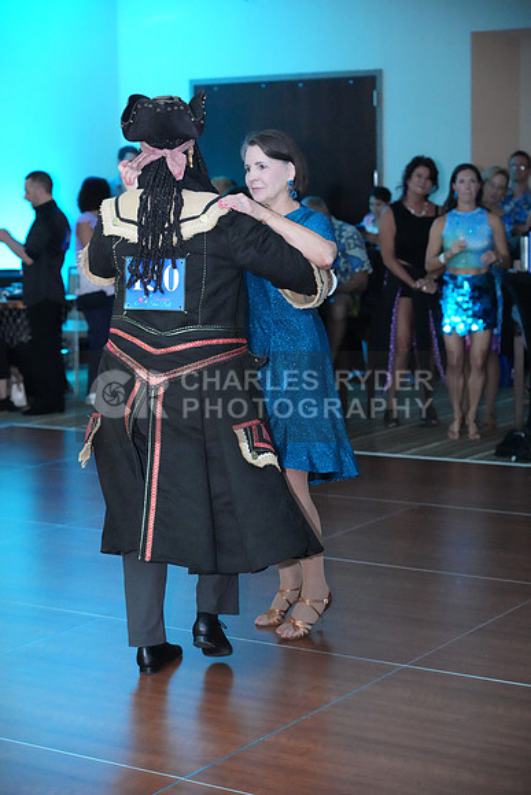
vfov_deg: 28.1
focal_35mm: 72
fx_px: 1592
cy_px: 398
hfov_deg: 18.9
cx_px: 266
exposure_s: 1/250
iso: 12800
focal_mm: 72
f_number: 4
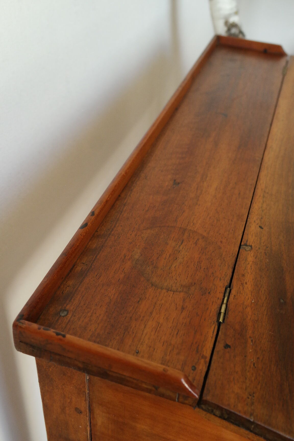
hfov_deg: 31.2
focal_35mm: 43
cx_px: 147
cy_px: 220
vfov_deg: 45.4
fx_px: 527
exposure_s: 1/50
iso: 1600
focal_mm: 28
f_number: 5.6
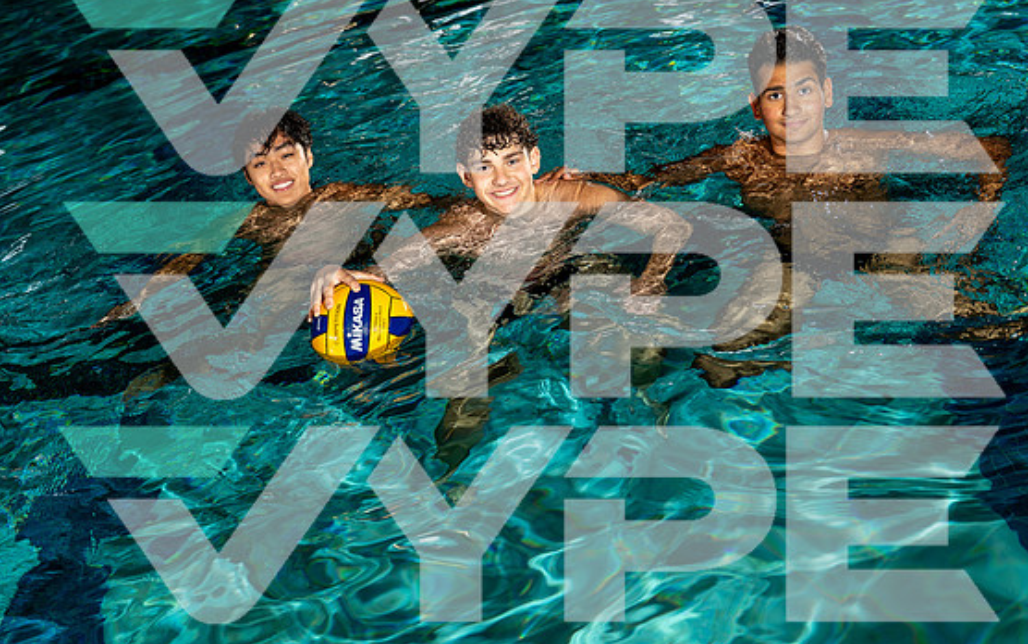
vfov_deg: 25.4
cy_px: 301
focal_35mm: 51
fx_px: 1429
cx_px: 534
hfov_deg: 39.5
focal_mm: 48
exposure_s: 1/250
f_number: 4
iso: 100
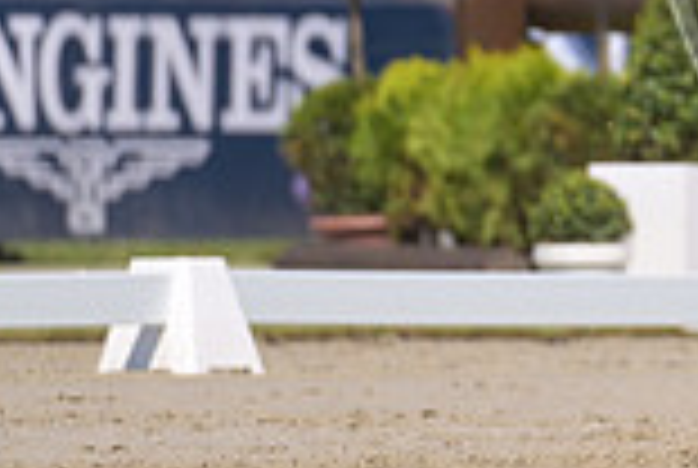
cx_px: 1067
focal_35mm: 1493
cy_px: -196
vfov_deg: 0.9
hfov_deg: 1.4
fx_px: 29003
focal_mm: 400
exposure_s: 1/1250
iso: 200
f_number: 5
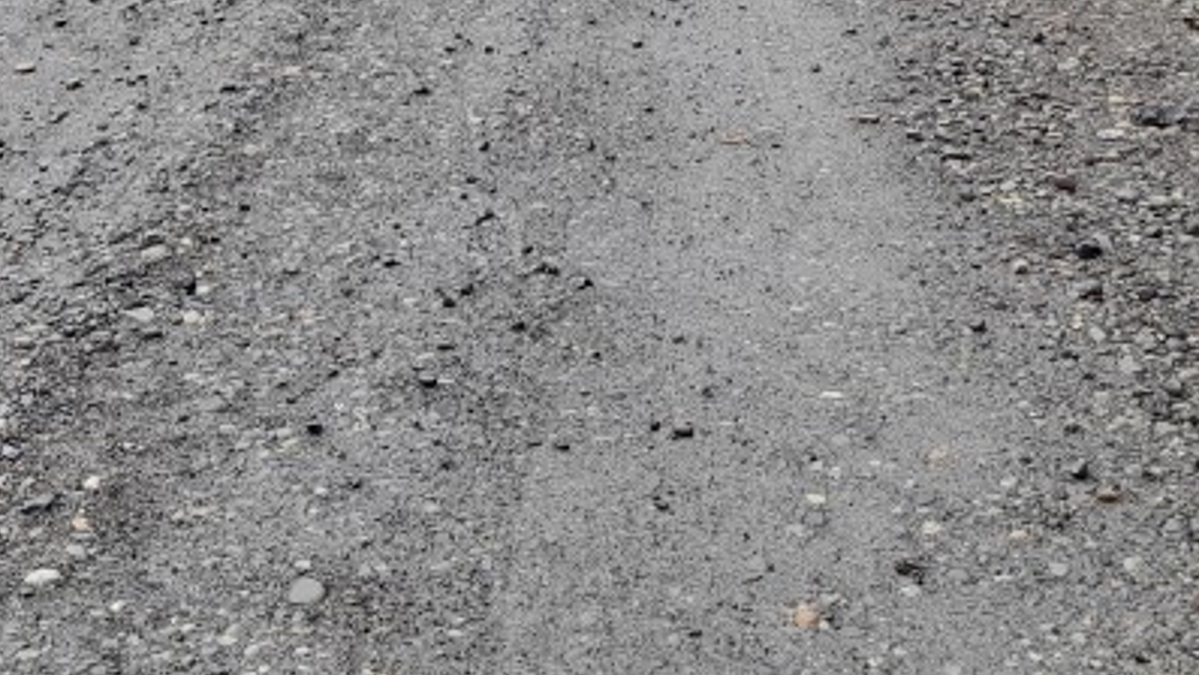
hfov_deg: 30.0
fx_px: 2226
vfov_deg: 15.6
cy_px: -386
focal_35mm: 70
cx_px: 458
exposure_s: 1/100
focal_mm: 4.6
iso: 20
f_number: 2
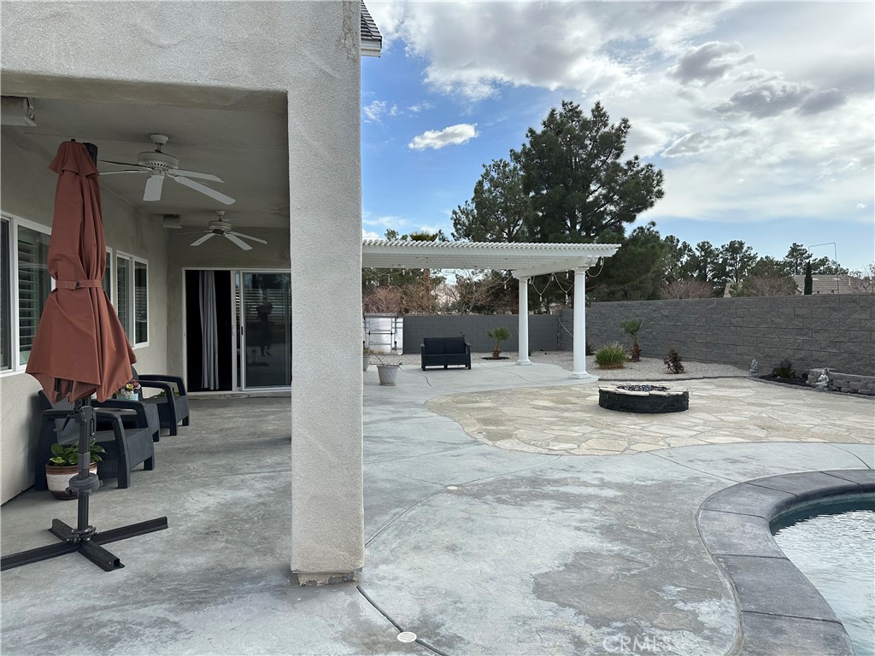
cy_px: 328
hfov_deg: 71.6
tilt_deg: -0.6
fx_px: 607
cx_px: 438
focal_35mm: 24
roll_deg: -0.3
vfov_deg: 56.8
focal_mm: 6.86
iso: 80
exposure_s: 1/3861
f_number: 1.78
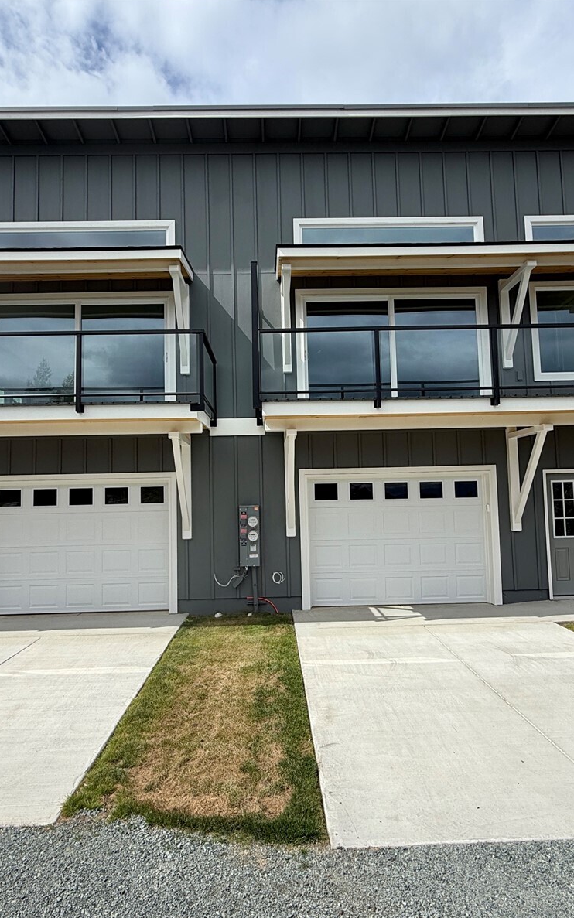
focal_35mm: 20
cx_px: 280
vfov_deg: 85.1
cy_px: 460
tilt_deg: +4.8
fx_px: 501
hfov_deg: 59.7
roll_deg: +0.6
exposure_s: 1/1399
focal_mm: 2.22
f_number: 2.2
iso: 20
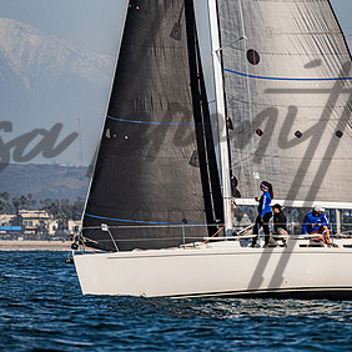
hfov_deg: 2.4
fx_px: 8260
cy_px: 120
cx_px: 192
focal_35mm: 718
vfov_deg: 2.4
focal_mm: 400
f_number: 5.6
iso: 320
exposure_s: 1/5000
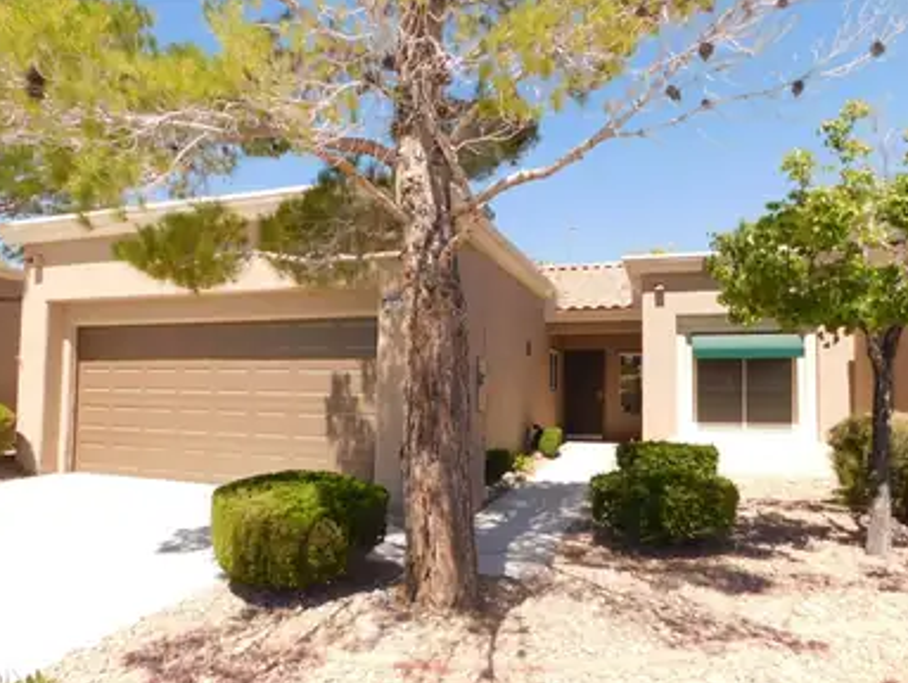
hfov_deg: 71.5
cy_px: 351
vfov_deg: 56.9
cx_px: 441
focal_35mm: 24
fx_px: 630
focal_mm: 4
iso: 125
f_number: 3
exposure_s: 1/1000
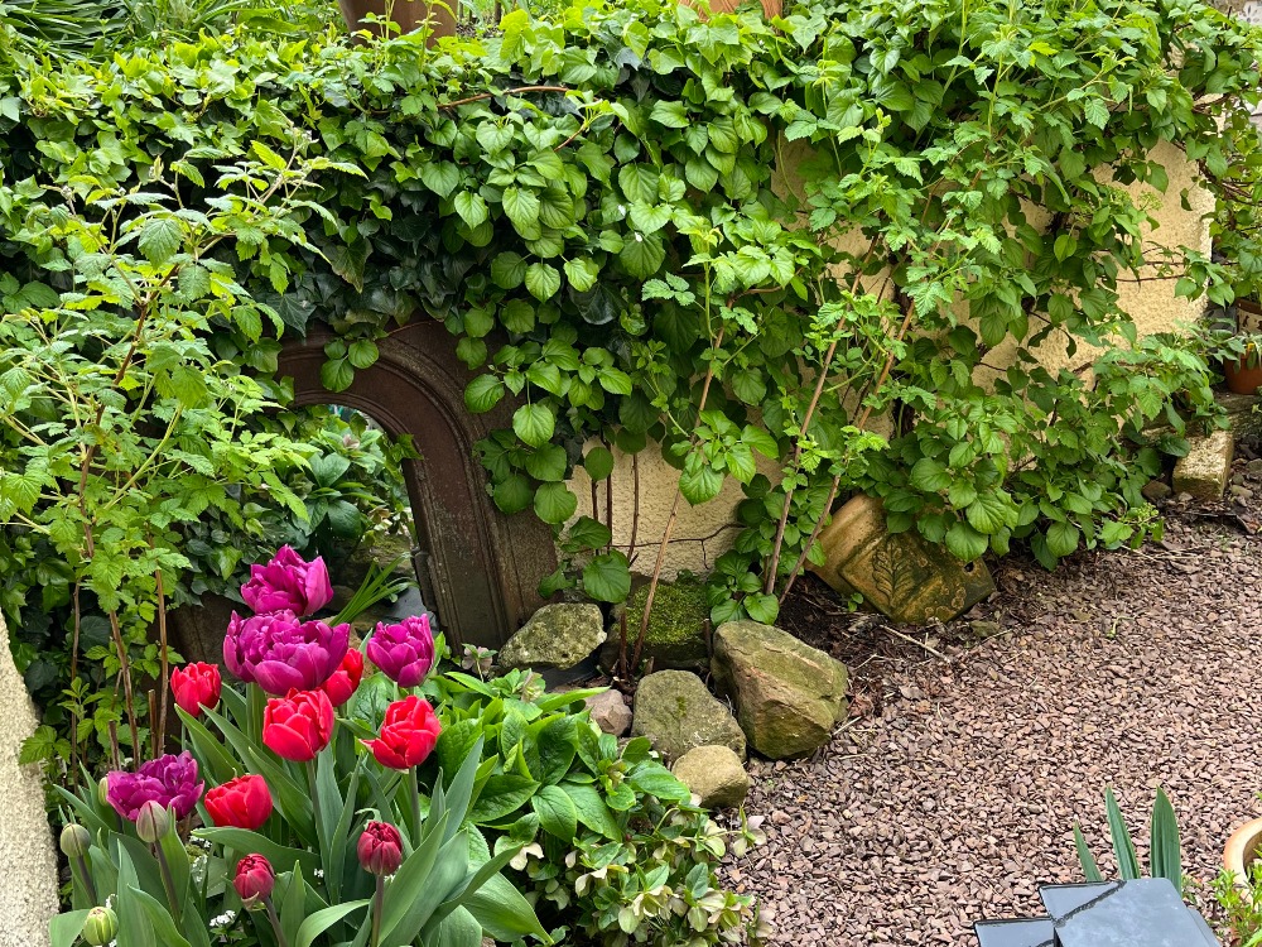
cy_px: 474
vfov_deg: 53.1
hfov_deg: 67.3
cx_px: 631
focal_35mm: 26
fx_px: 948
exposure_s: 1/348
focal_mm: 5.1
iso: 50
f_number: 1.6
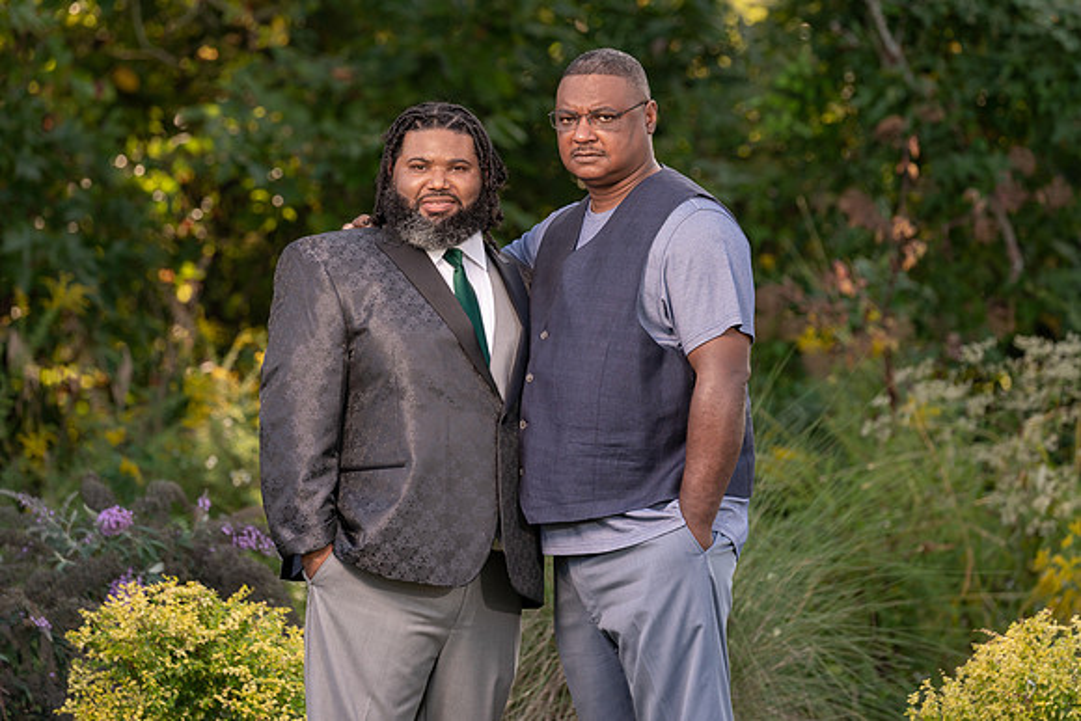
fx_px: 6304
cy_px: 341
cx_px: 538
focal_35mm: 210
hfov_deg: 9.8
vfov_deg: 6.5
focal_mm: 198
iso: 100
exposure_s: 1/200
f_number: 4.5
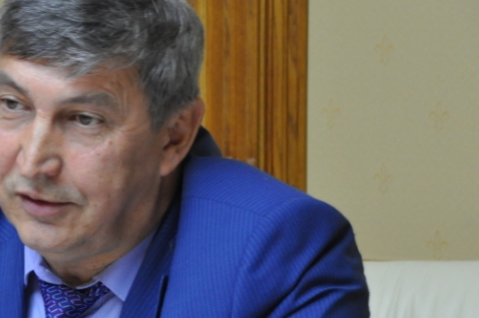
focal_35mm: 241
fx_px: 3202
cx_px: 38
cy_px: 246
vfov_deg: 5.7
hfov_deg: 8.5
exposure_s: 1/60
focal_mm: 75
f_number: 5
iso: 800
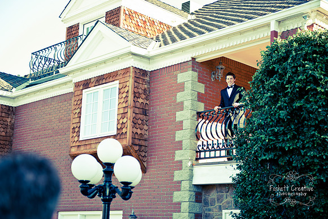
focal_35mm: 62
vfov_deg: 21.9
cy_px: 110
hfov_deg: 32.4
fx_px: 565
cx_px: 164
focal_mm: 62
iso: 200
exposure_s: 1/250
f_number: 2.8
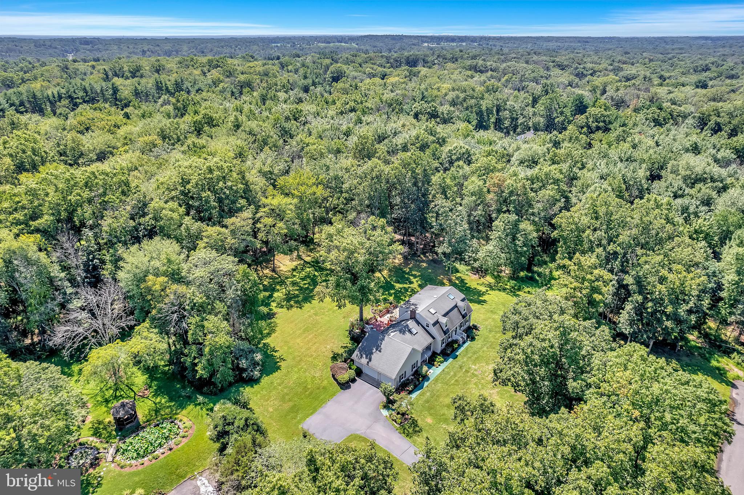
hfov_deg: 78.6
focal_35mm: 22
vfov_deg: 57.2
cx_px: 372
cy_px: 248
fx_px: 454
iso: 100
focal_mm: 8.4
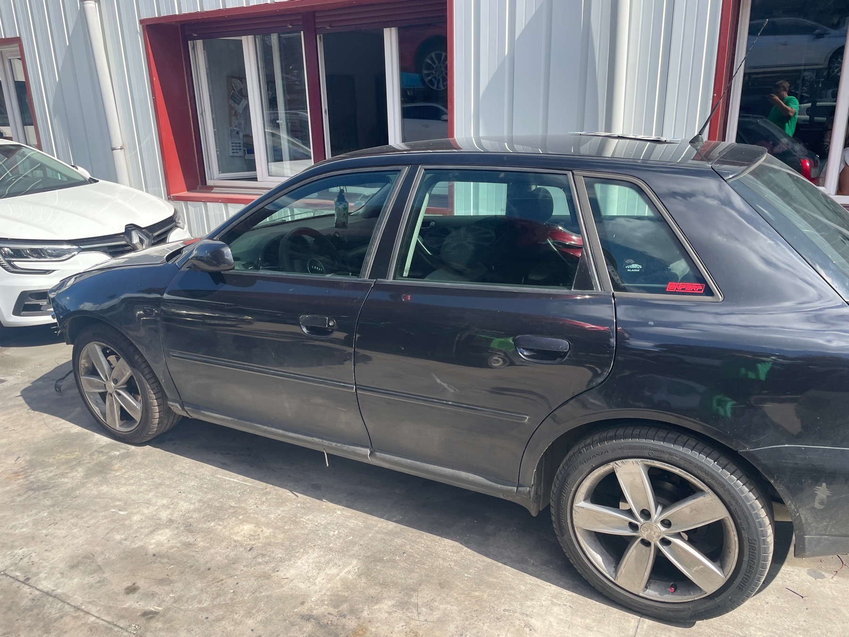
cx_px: 424
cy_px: 318
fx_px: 638
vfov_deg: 53.1
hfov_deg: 67.3
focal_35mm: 26
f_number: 1.6
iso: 32
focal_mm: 4.2
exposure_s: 1/1261
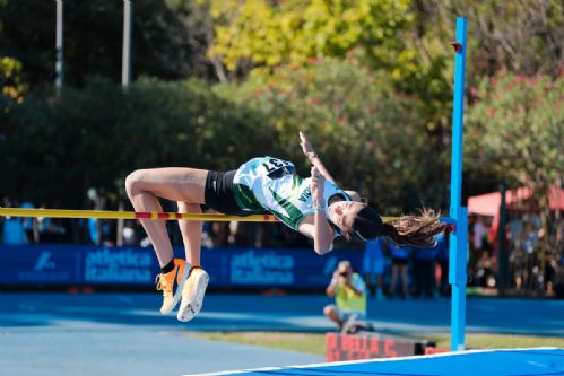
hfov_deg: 19.8
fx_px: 1614
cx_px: 282
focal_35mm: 103
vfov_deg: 13.3
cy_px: 188
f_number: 2.8
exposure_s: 1/1250
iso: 100
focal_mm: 103
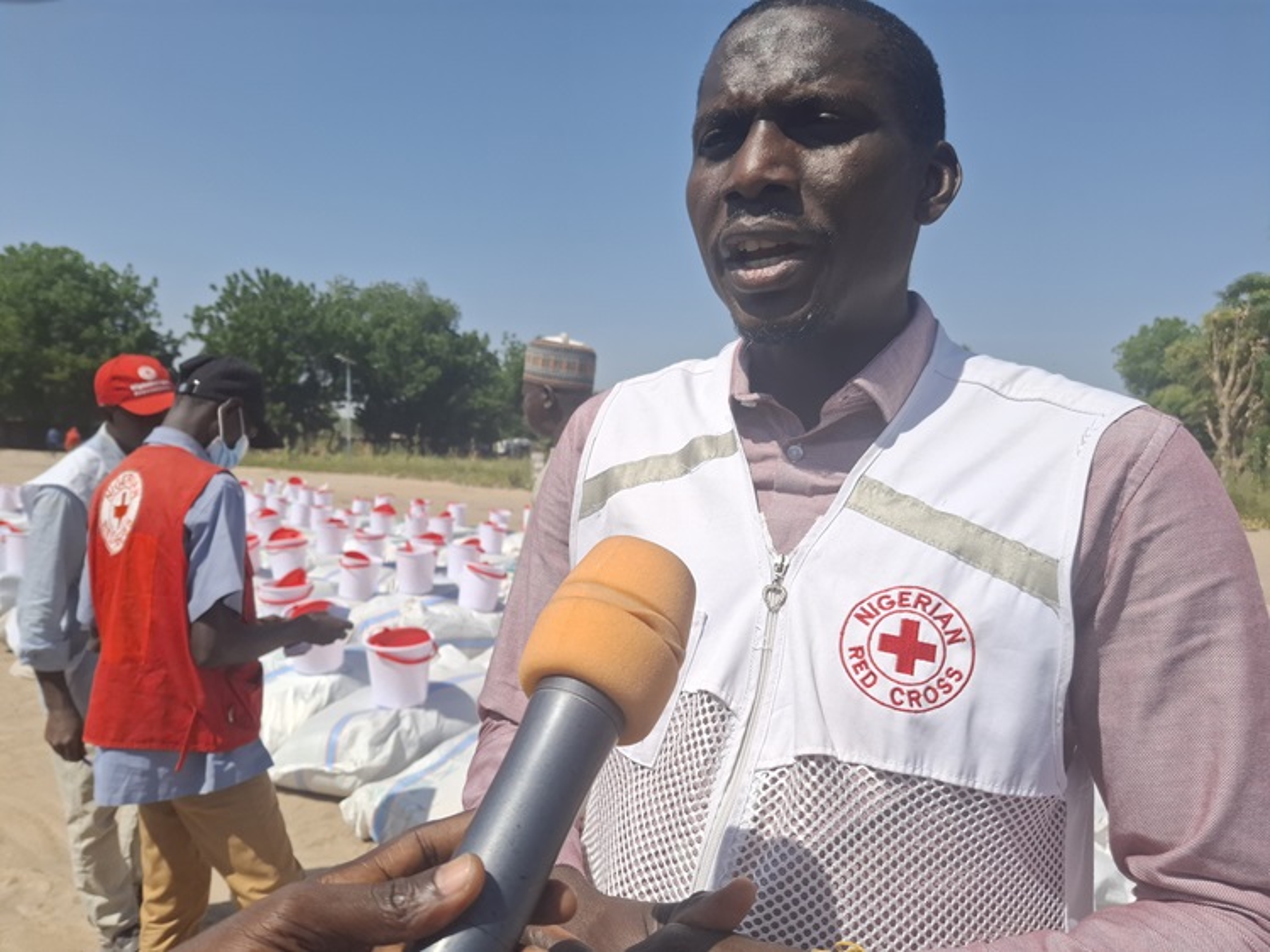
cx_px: 635
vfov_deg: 58.9
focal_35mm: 23
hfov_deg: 73.9
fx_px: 844
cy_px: 476
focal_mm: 5.54
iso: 50
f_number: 1.8
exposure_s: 1/2198
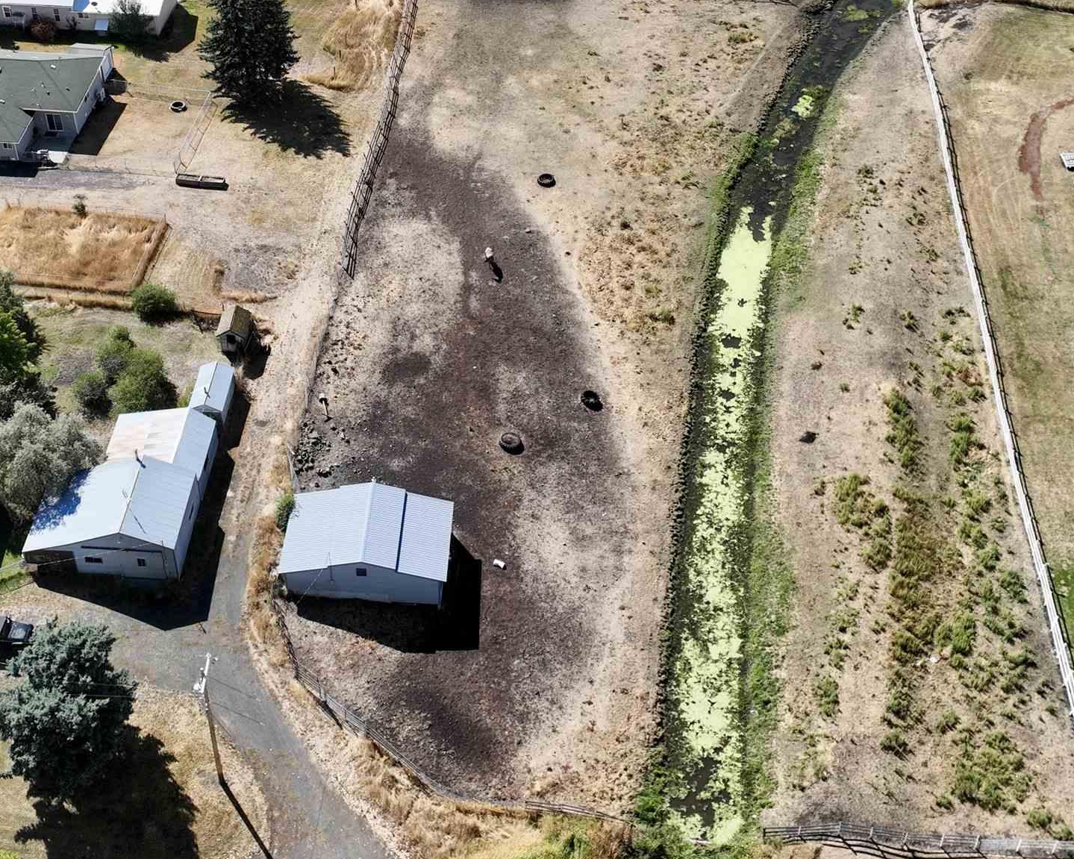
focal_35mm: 50
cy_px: 211
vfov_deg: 29.7
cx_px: 478
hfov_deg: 37.3
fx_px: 1589
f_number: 2.8
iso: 200
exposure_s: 1/1600
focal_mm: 12.29
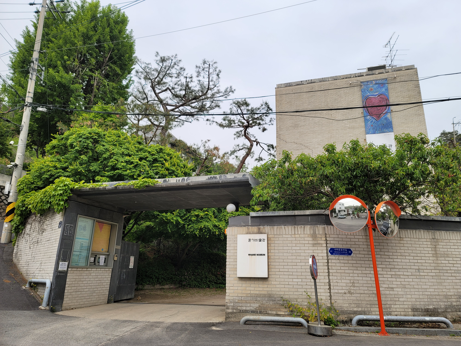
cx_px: 230
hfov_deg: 69.4
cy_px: 173
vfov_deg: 54.9
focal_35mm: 25
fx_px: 333
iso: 20
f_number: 1.8
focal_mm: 7
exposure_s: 1/458
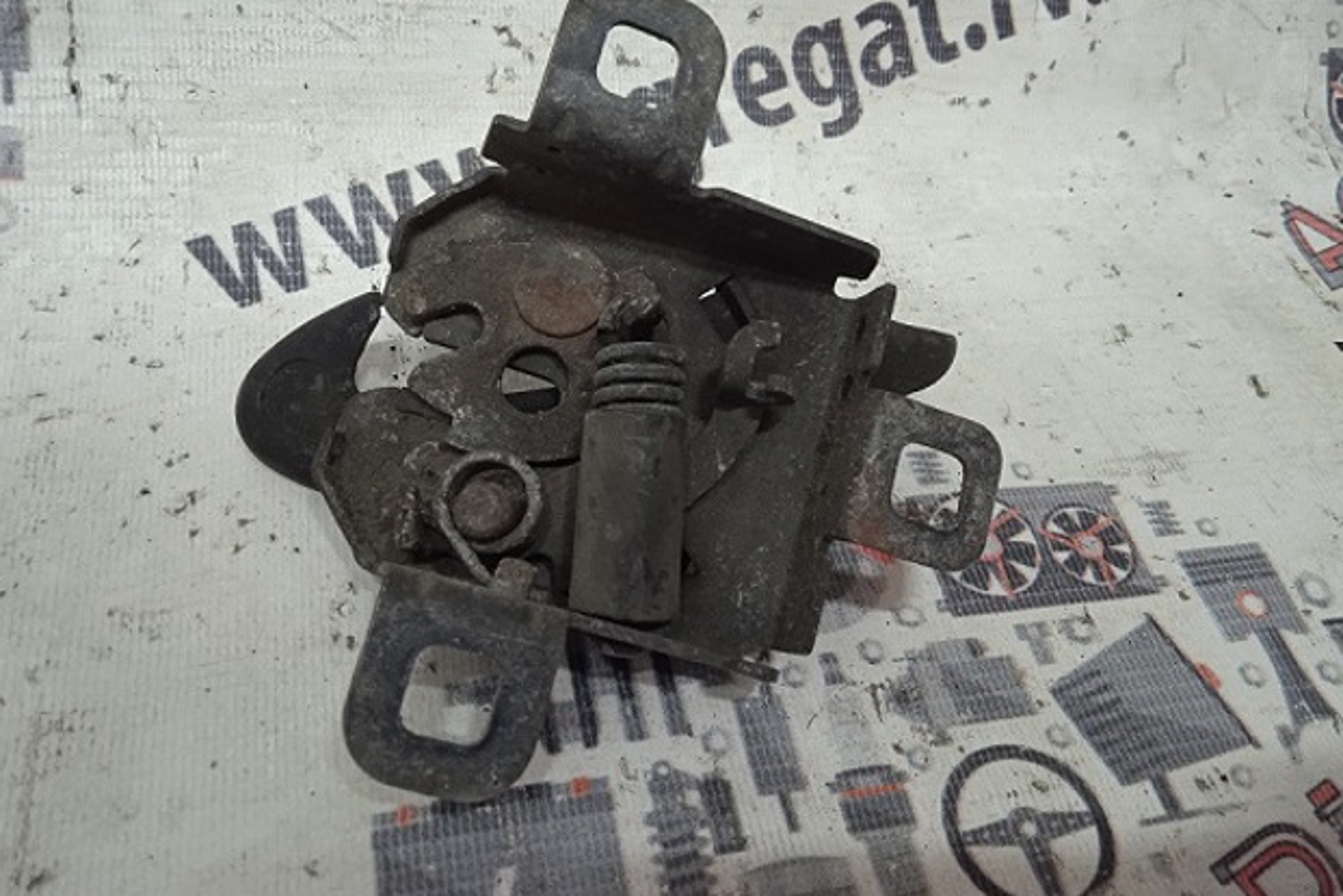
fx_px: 1119
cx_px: 655
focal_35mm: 30
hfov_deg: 61.9
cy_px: 417
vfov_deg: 43.6
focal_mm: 3.43
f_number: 2.2
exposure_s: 1/25
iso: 565
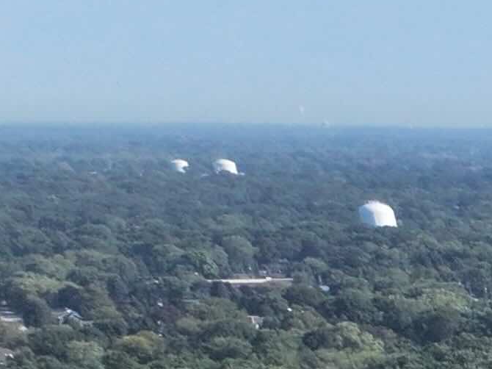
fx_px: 2685
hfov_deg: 7.6
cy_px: 1436
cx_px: 1891
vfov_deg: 6.5
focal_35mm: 189
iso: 130
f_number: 2.8
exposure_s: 1/1600
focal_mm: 12.29
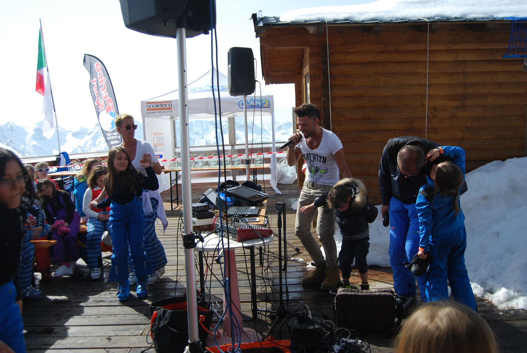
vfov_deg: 43.7
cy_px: 176
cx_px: 264
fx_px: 440
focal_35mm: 30
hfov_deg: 61.9
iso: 140
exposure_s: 1/1000
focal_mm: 20
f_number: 4
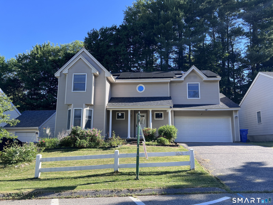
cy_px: 102
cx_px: 136
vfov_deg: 53.1
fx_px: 205
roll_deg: -0.2
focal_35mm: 26
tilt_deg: +10.1
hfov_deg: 67.3
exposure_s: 1/1159
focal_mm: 5.7
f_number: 1.5
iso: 50
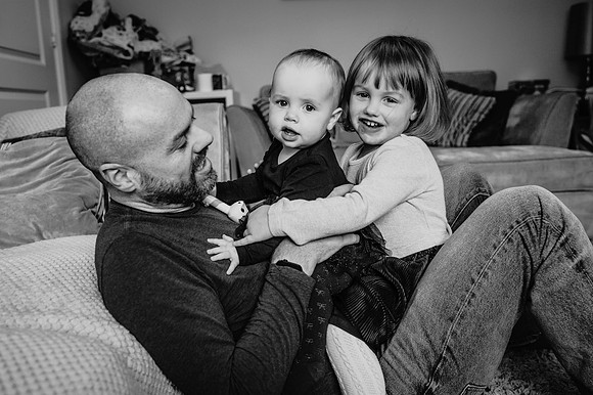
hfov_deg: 54.5
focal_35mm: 35
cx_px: 296
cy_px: 198
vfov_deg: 37.8
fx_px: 576
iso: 1000
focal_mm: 35
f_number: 3.5
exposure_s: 1/160
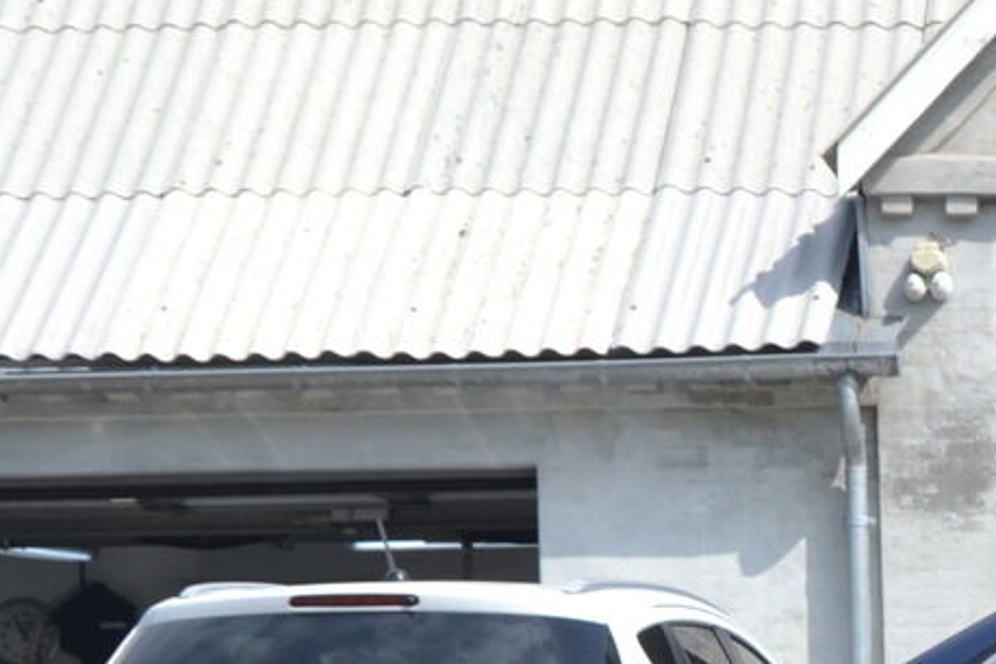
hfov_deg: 13.7
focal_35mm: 138
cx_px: 1636
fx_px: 3818
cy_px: 927
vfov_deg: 9.7
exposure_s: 1/250
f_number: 8
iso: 100
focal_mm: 22
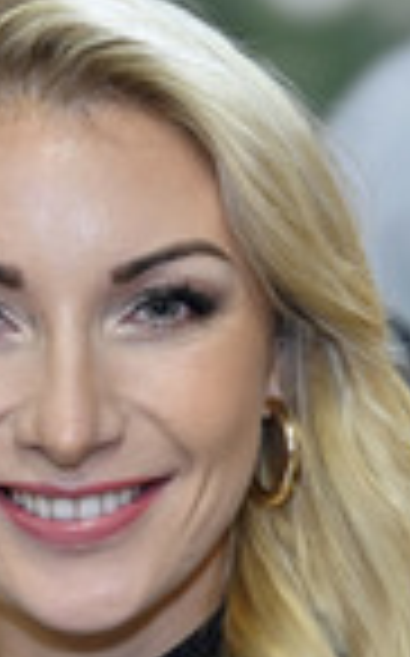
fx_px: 2812
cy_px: 585
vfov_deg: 13.2
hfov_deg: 8.3
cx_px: 47
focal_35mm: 157
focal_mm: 50
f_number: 4
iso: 1000
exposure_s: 1/200
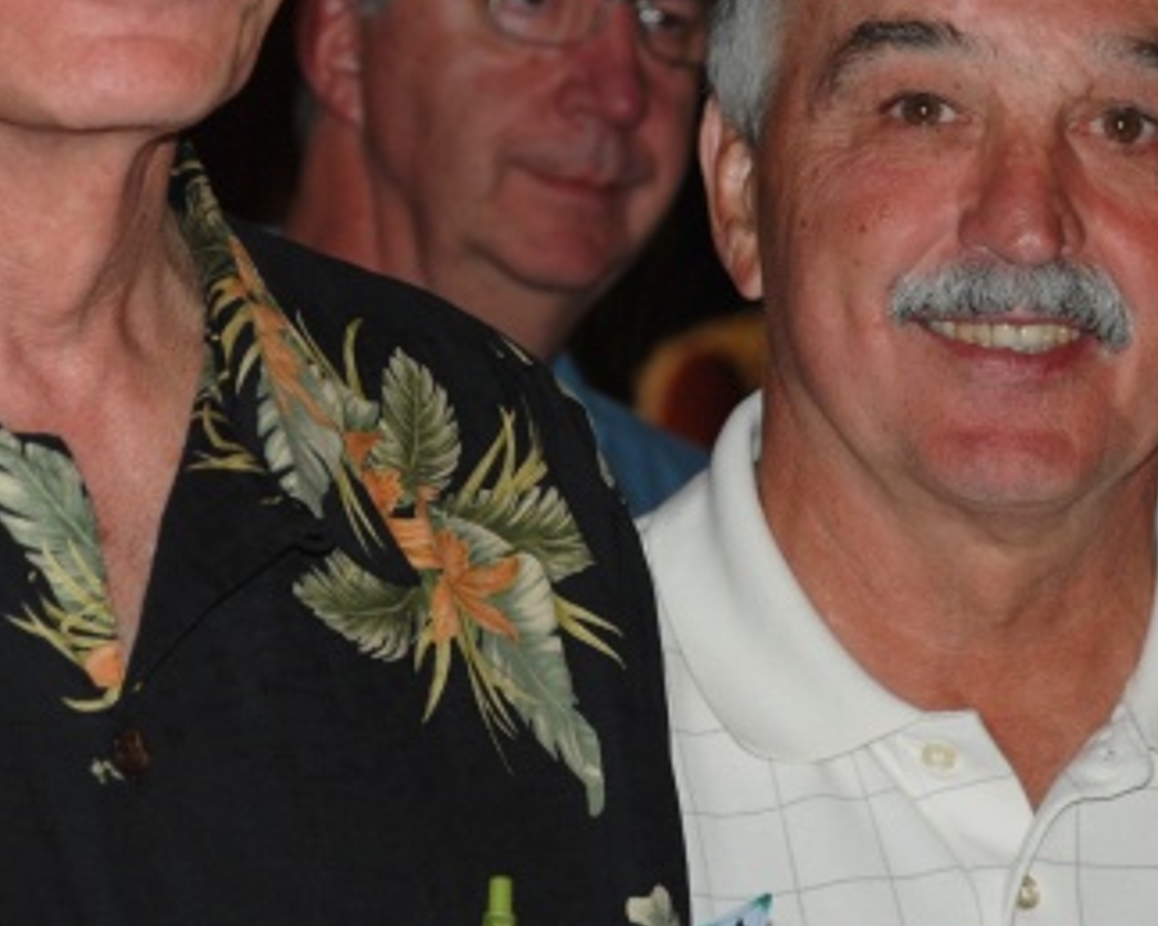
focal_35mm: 261
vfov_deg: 5.9
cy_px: 45
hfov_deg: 7.4
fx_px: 8948
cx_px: 668
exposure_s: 1/60
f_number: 5.6
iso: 200
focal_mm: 75
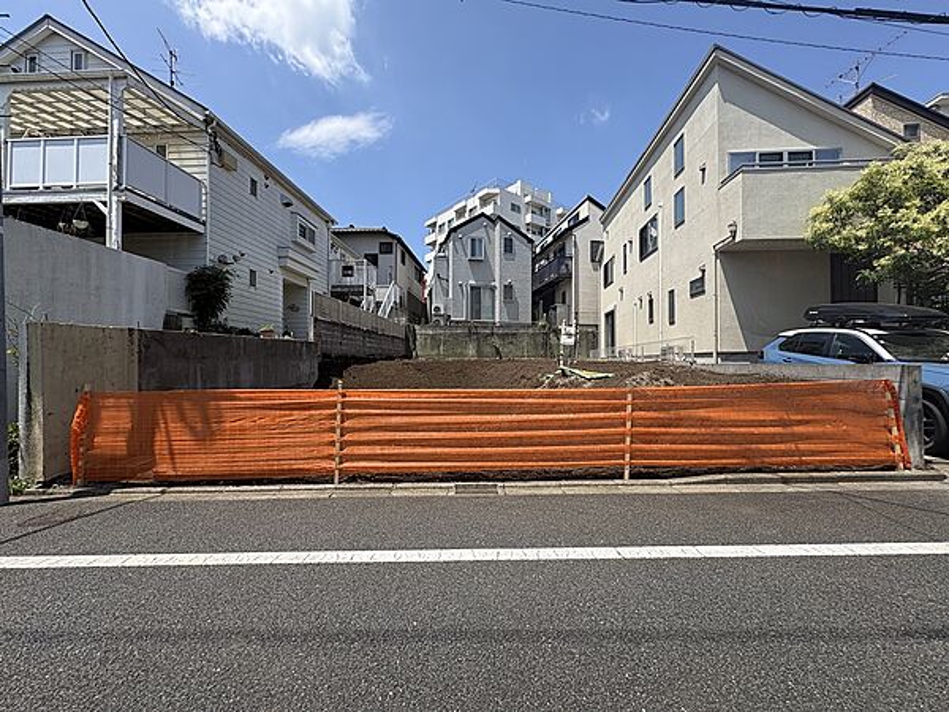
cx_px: 474
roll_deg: +1.1
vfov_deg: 85.7
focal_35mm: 14
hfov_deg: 102.1
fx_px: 384
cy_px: 356
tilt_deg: +0.2
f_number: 2.2
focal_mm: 2.22
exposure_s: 1/1370
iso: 50
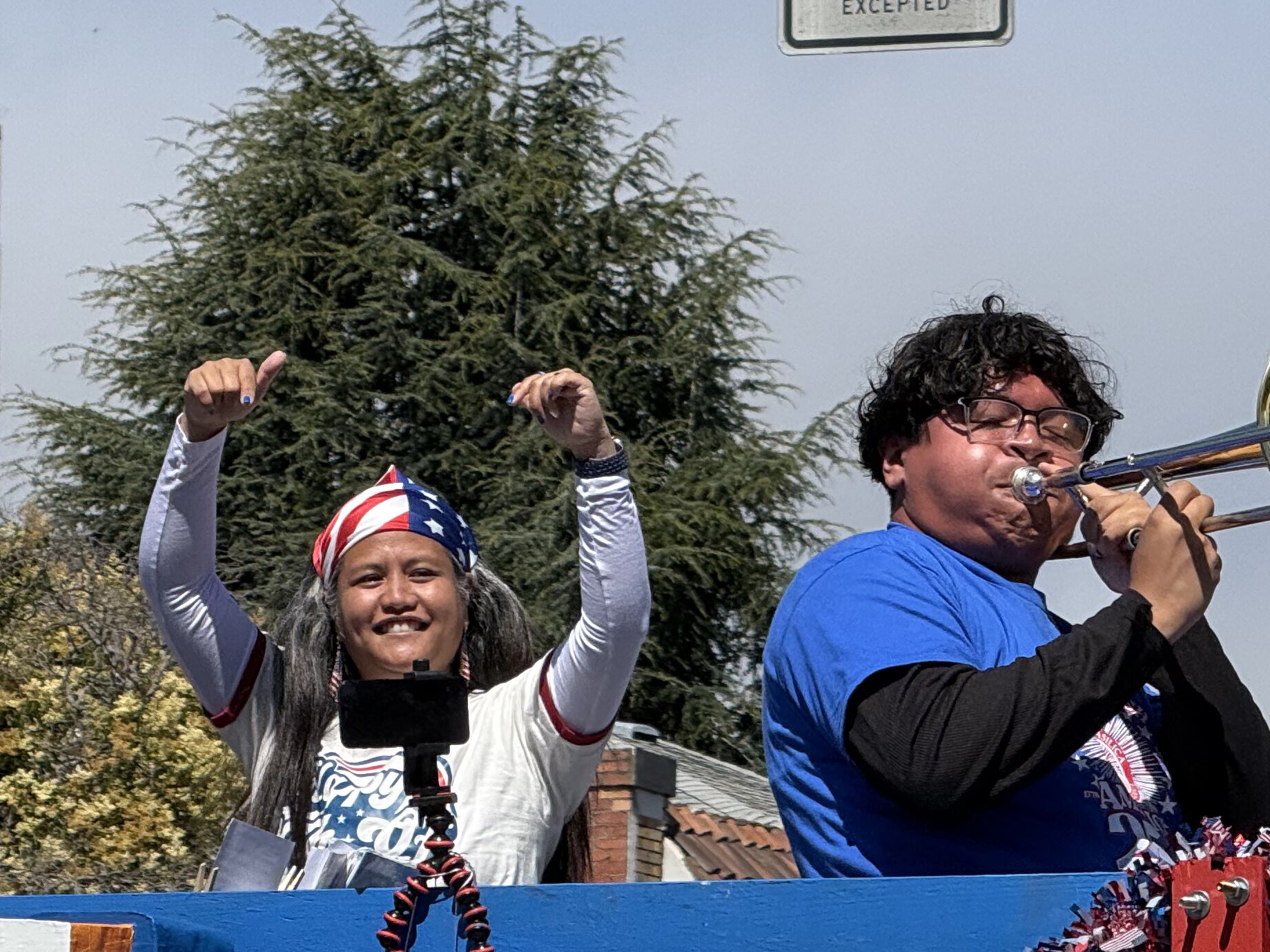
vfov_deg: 5.7
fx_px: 9649
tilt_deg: +8.4
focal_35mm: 263
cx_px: 745
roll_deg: -0.7
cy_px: 390
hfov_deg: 7.5
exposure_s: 1/2439
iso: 64
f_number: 2.8
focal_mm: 15.66
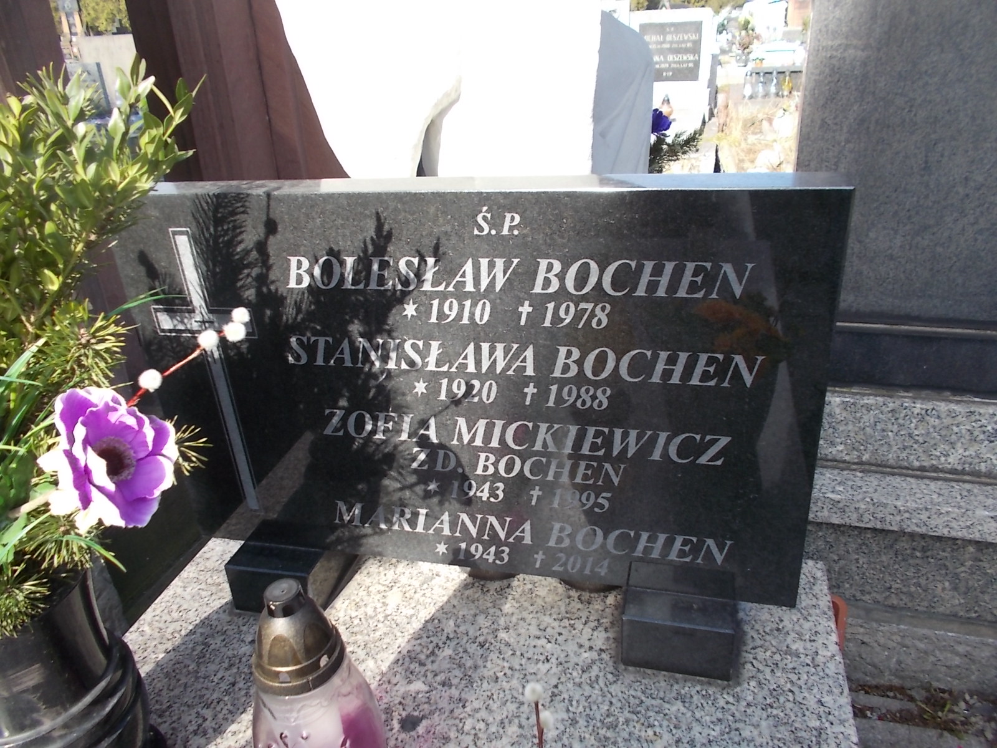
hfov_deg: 67.3
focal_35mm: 26
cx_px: 498
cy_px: 374
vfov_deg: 53.1
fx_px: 749
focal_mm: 4.6
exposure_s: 1/250
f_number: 3.2
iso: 80
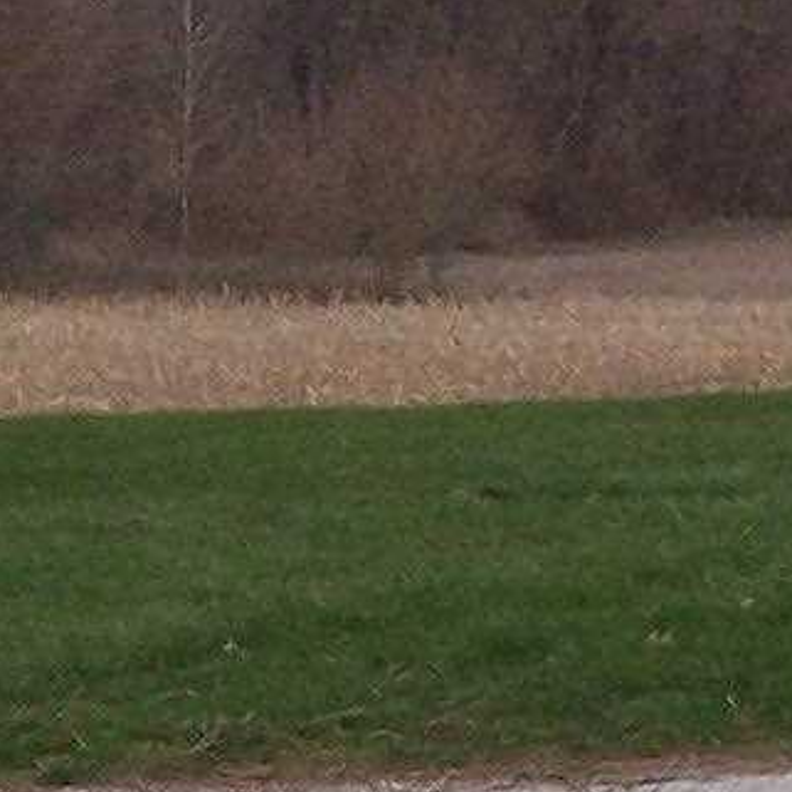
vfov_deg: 6.5
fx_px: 6989
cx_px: 449
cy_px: 794
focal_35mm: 270
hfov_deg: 6.5
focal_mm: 8
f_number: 4.8
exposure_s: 1/500
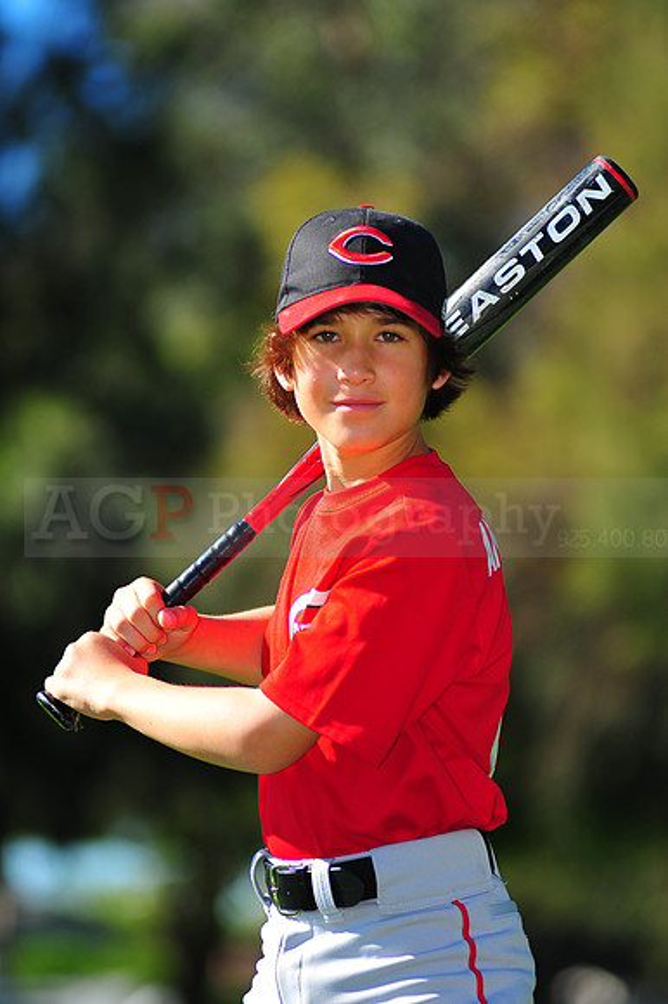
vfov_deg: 11.4
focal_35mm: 180
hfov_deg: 7.6
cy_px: 502
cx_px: 334
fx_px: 5016
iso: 200
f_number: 3.5
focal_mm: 180
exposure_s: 1/1250
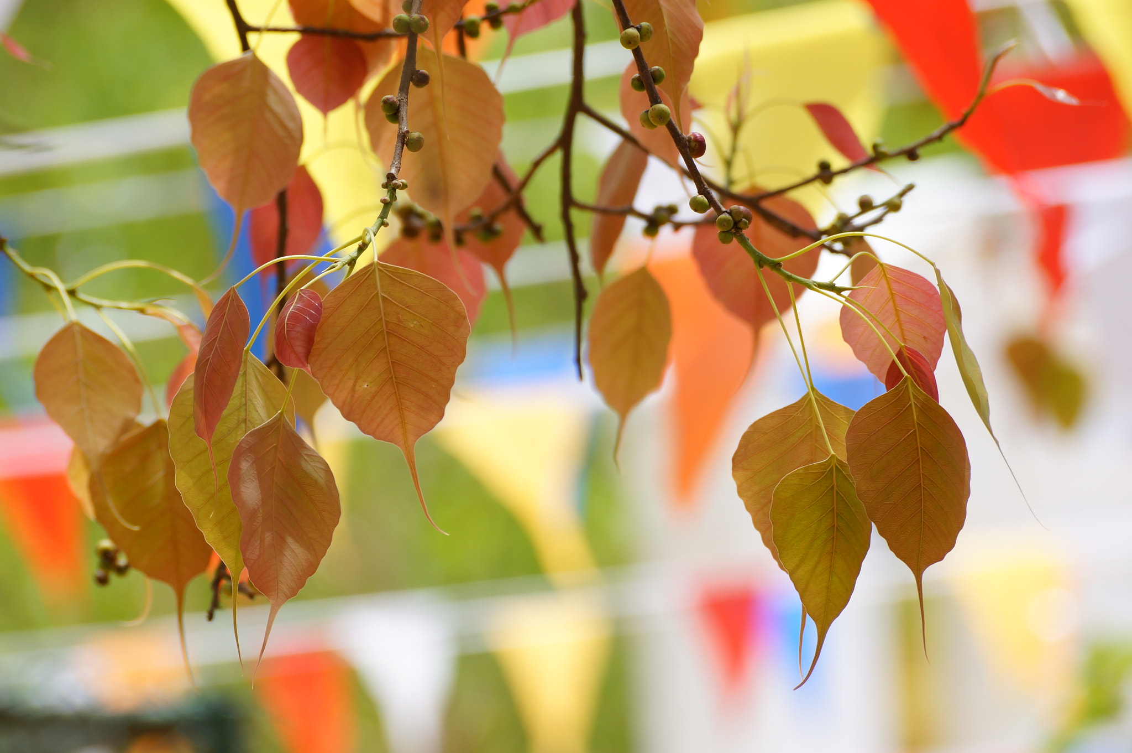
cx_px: 566
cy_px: 376
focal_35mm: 345
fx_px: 10837
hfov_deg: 6.0
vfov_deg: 4.0
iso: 100
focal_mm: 230
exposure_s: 1/160
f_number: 7.1
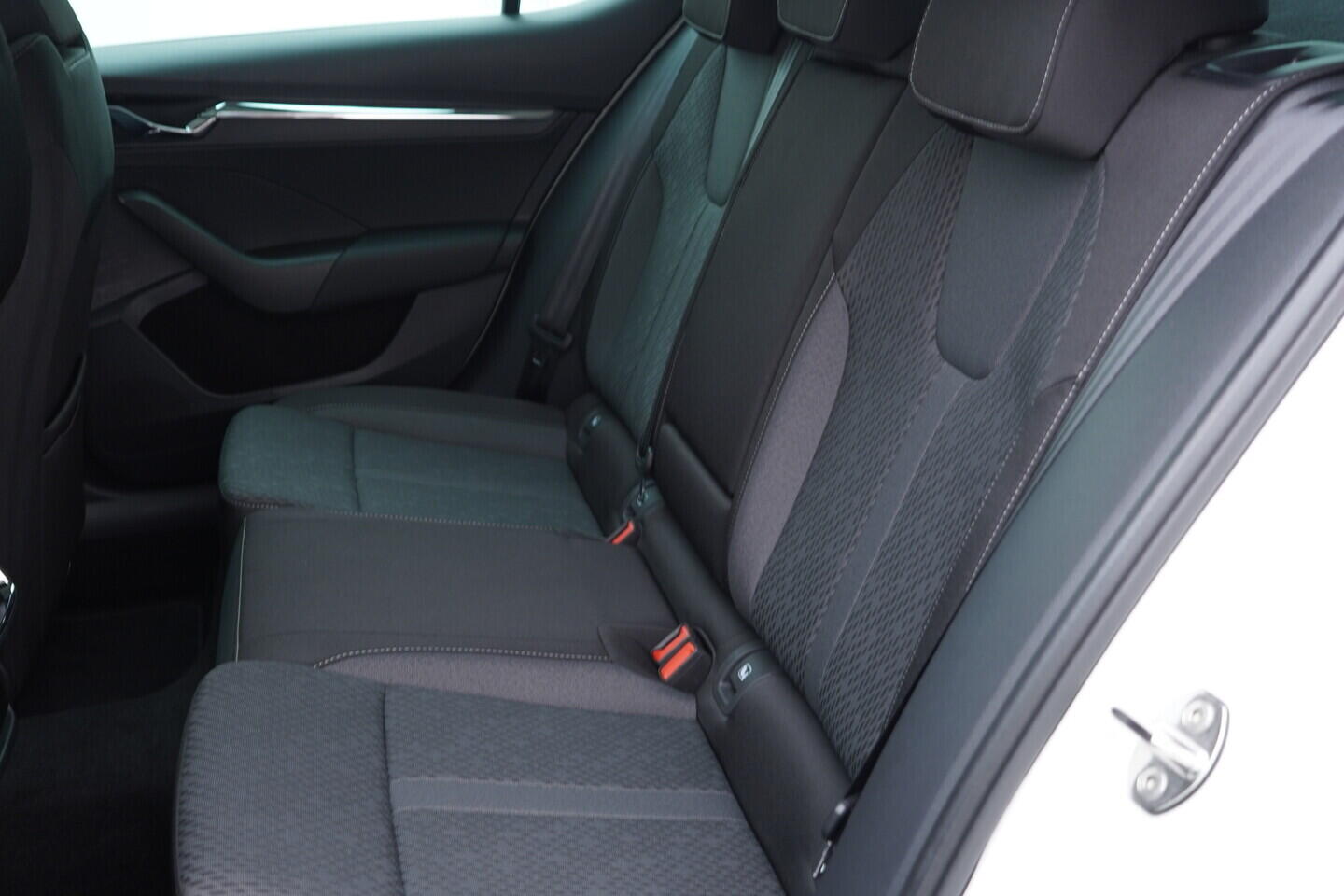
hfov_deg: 53.1
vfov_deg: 36.9
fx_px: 1344
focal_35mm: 36
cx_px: 672
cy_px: 448
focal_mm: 24
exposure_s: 1/40
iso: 250
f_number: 2.8
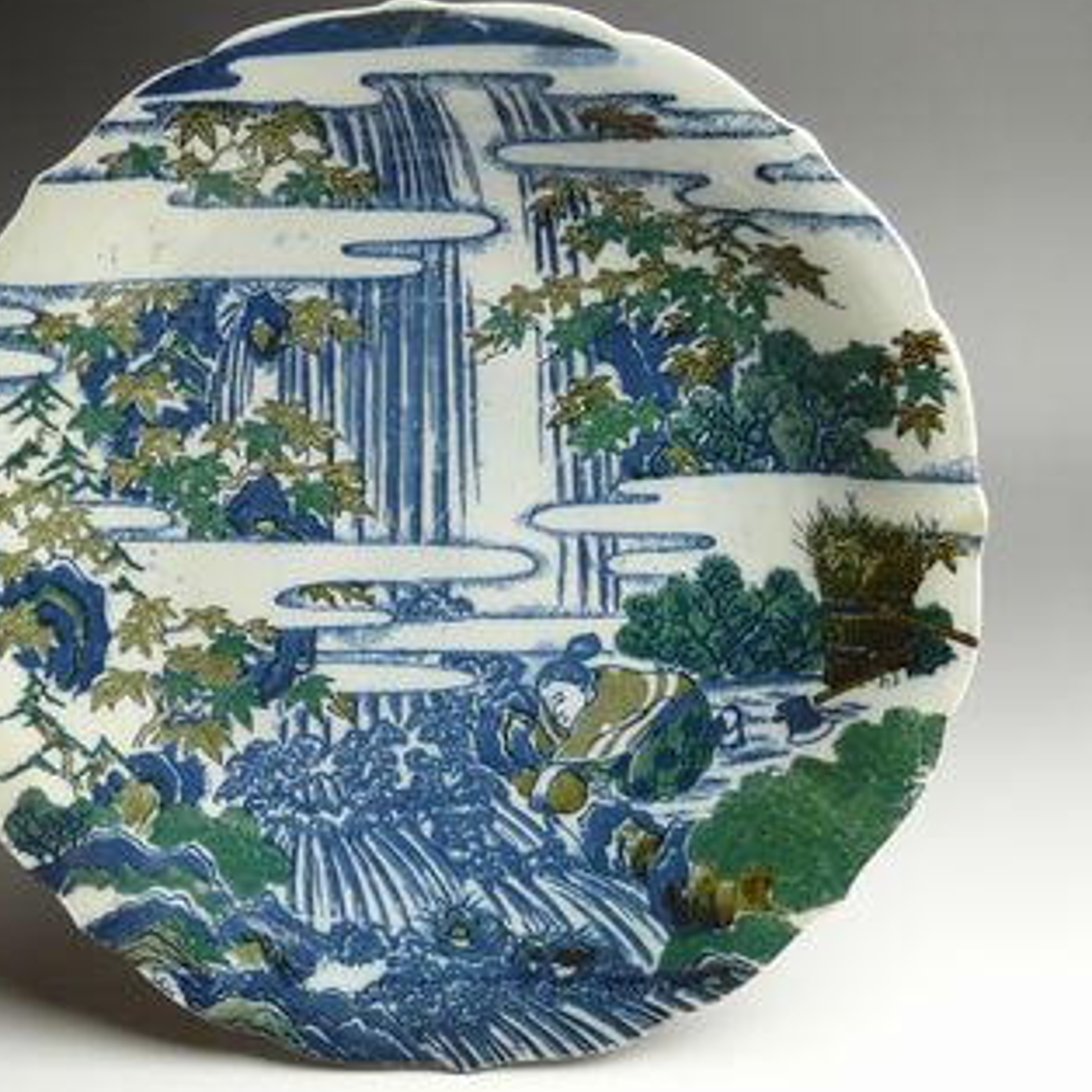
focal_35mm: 57
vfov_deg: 30.0
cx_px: 403
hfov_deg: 29.9
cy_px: 536
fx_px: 2034
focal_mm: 4.6
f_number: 2.8
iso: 125
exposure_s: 1/30
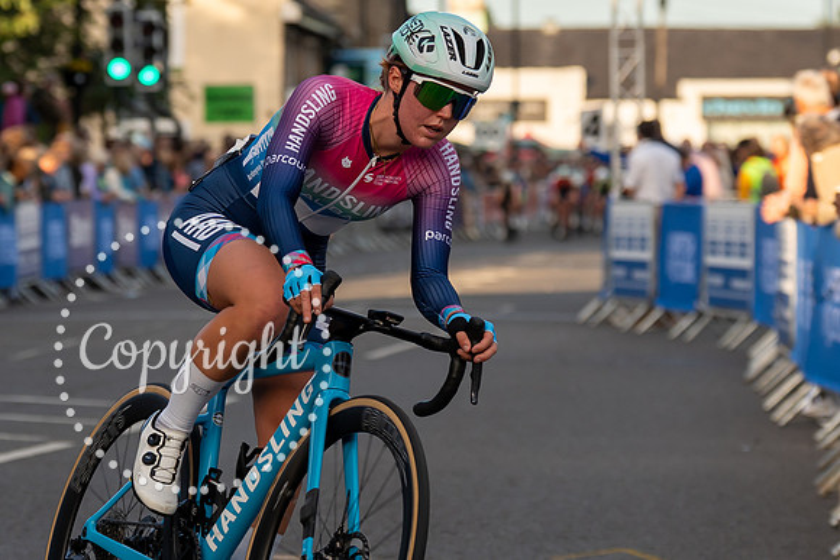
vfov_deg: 5.7
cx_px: 308
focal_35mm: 240
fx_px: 5593
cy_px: 75
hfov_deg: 8.6
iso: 250
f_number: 3.5
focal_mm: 95
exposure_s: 1/800
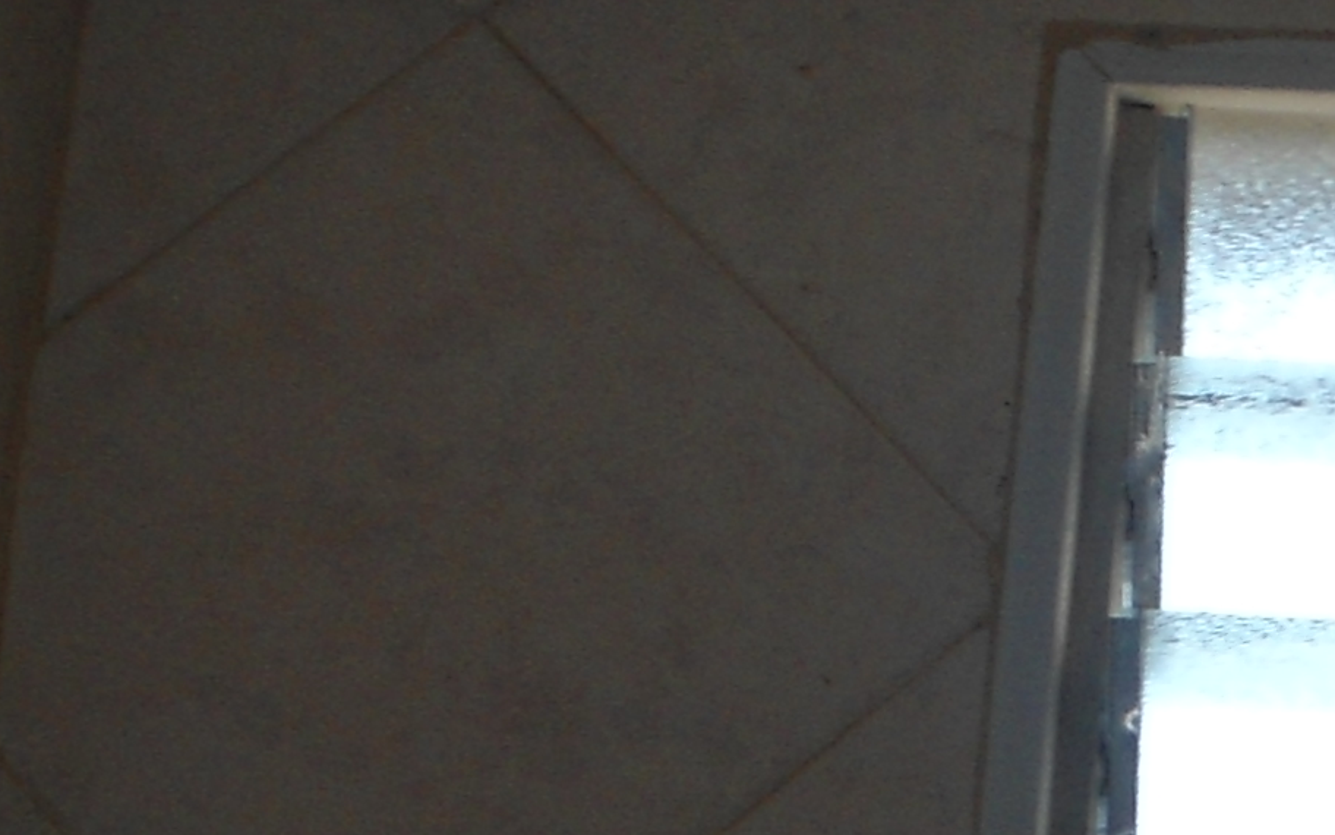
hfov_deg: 11.2
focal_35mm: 172
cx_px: 2546
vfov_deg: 7.5
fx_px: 6258
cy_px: 1383
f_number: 3.2
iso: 80
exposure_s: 1/40
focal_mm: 6.7
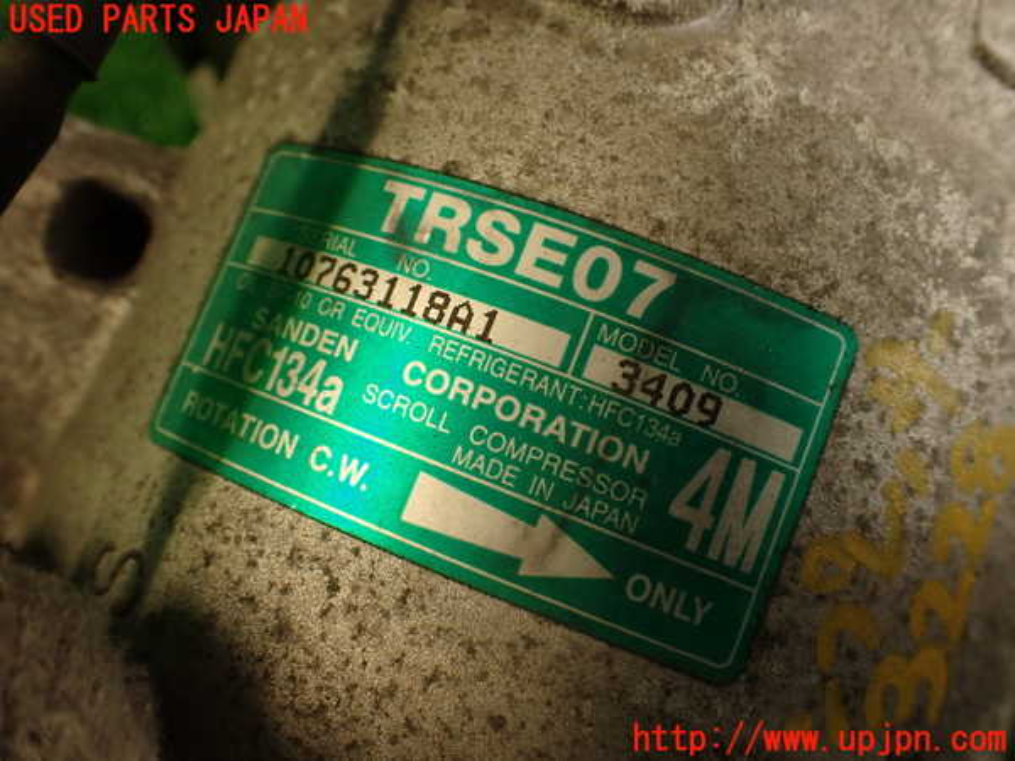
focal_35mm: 32
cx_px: 508
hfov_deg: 56.8
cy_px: 380
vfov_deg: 44.2
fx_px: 938
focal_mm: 5.79
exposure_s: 1/60
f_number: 2.4
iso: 200
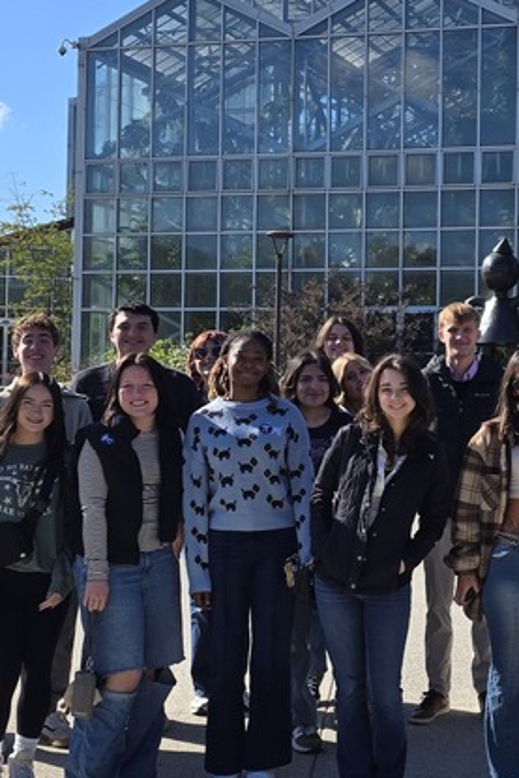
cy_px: 362
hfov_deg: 22.3
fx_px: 1275
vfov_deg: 33.9
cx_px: 487
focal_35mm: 59
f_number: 1.7
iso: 12
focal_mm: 6.3
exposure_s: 1/622
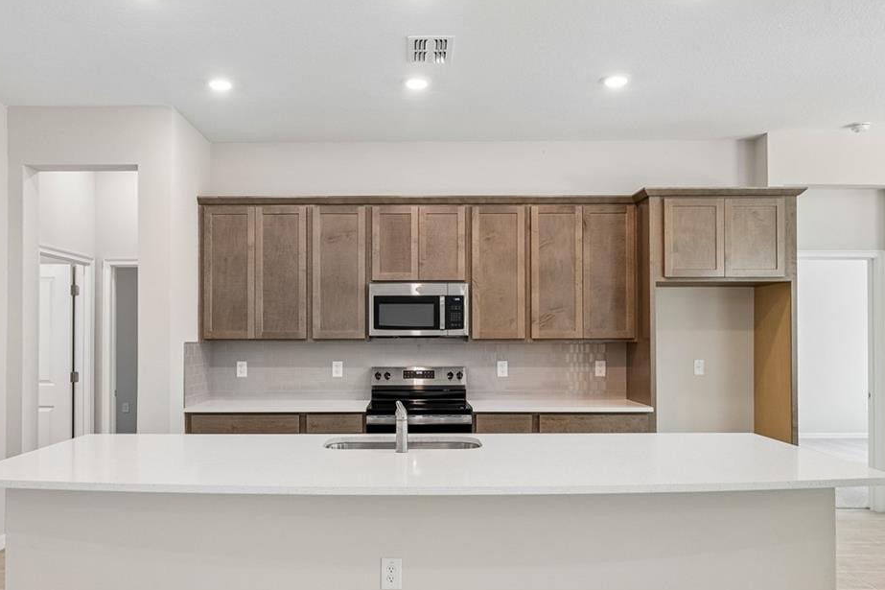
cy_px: 333
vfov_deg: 49.4
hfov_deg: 69.3
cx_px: 417
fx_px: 639
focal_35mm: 26
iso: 100
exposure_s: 1/5
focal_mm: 10
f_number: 7.1
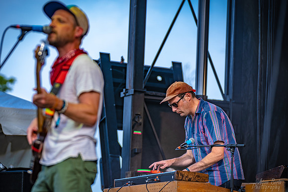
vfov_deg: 8.5
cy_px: 103
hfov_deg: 12.7
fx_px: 1292
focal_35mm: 162
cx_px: 125
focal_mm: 133
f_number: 3.2
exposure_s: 1/400
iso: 100
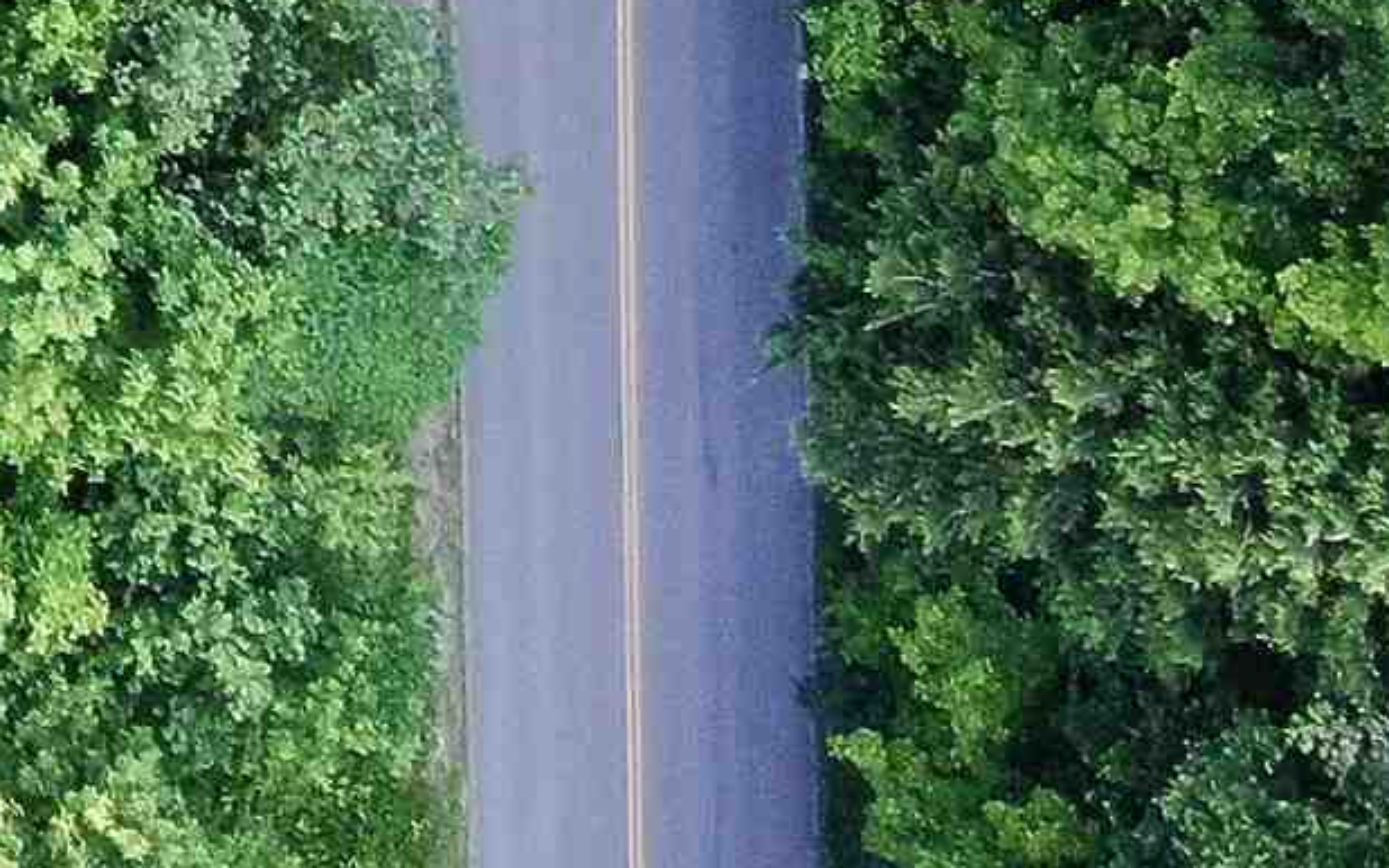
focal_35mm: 158
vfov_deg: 7.6
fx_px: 5980
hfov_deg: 11.7
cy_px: -1324
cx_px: -1531
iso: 100
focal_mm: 5.22
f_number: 3.1
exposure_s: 1/160
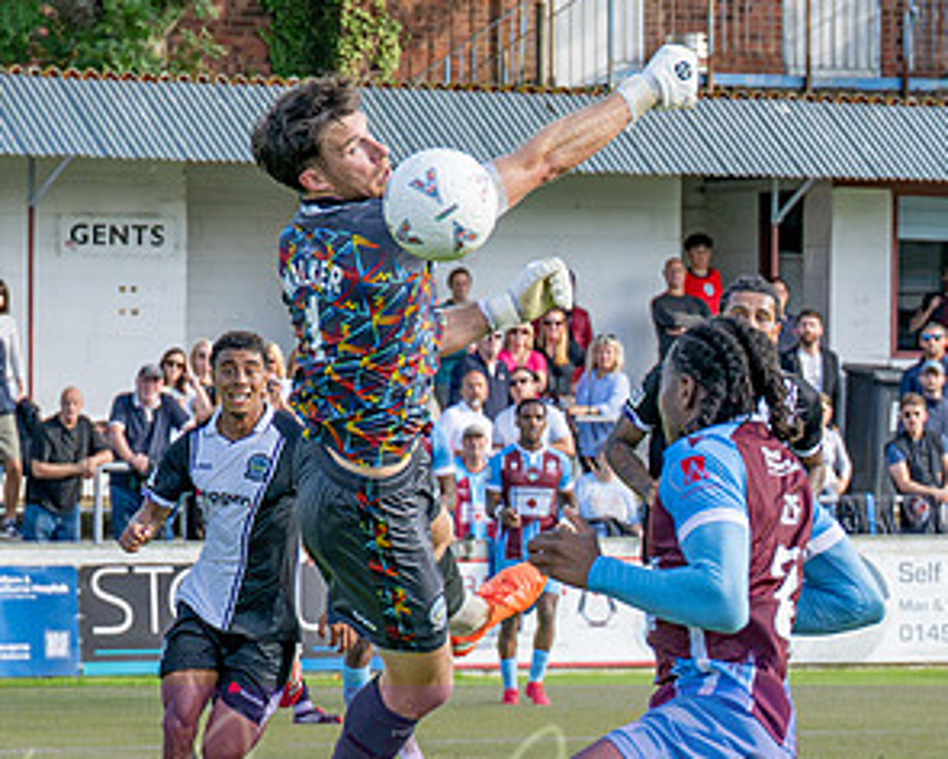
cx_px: 1155
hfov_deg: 6.1
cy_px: 650
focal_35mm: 316
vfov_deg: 4.9
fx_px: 8866
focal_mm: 70
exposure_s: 1/2500
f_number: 4
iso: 400
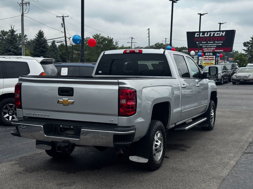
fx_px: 351
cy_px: 94
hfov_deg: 39.7
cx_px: 126
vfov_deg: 30.3
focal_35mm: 48
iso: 64
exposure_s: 1/3817
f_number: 1.78
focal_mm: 6.76
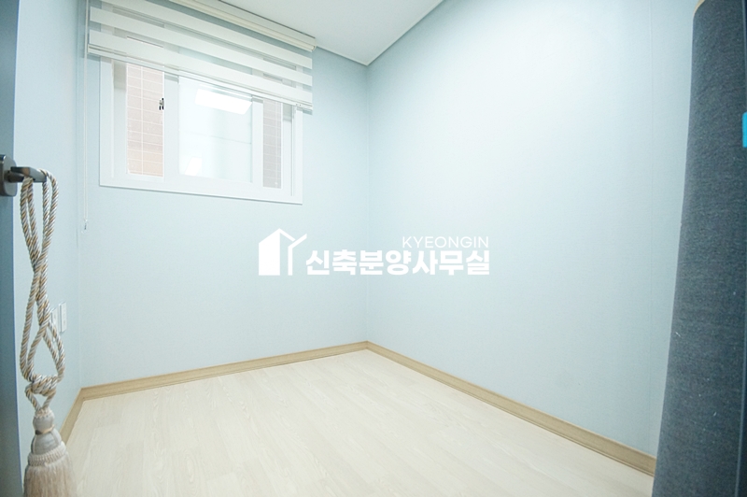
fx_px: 311
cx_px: 374
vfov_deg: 77.2
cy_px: 248
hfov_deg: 100.4
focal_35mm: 15
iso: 1600
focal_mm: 10
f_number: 5.6
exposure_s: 1/60
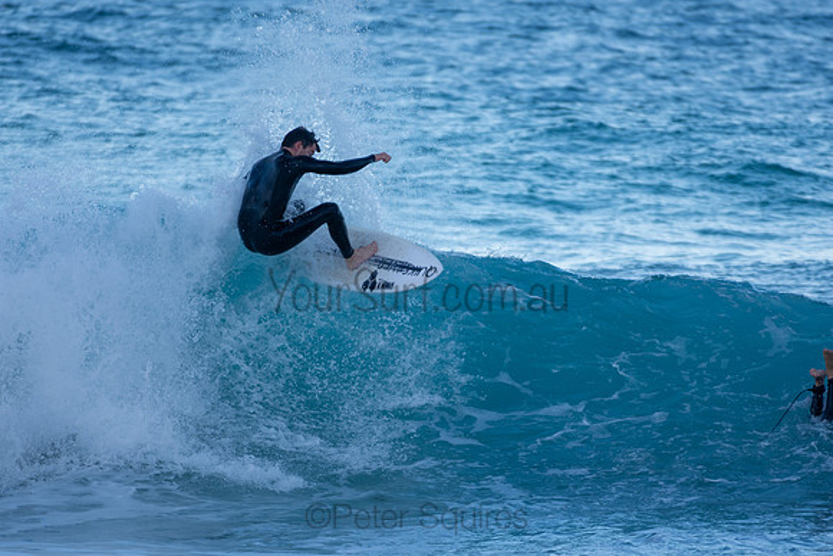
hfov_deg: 2.7
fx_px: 17357
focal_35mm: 750
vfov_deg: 1.8
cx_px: 416
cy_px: 278
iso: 250
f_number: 5.6
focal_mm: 500
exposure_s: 1/640
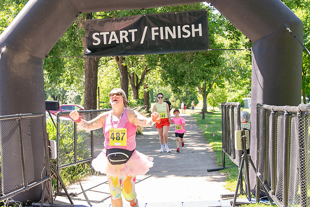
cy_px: 104
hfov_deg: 38.9
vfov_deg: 26.5
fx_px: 439
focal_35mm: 51
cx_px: 155
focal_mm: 34
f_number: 4
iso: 500
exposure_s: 1/400
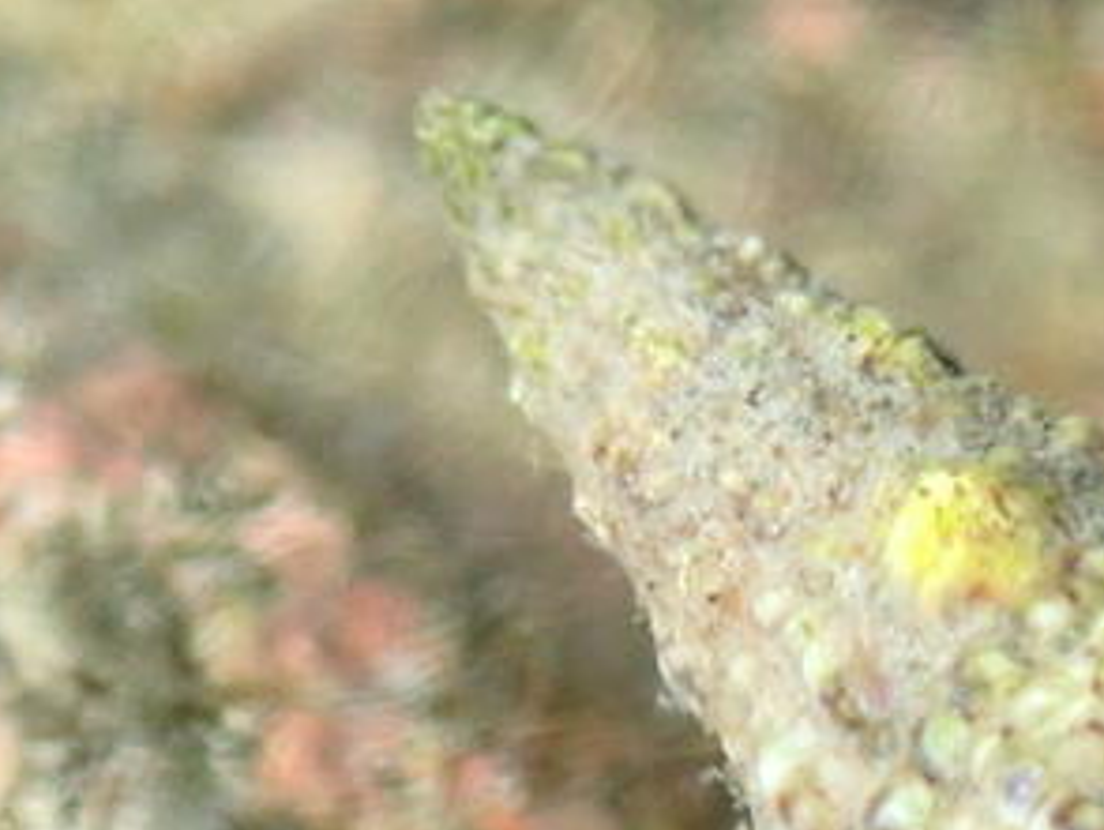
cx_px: 1123
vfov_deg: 7.1
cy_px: 883
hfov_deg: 9.4
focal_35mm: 208
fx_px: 6639
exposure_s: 1/100
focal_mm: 16.79
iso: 800
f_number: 14
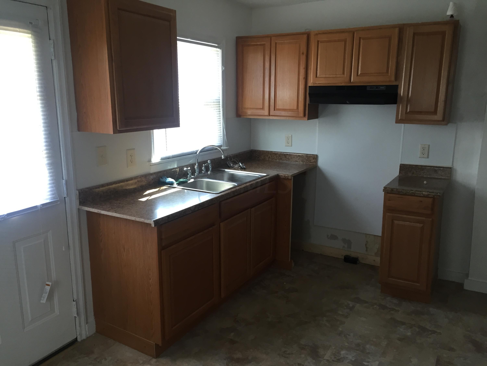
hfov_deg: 61.7
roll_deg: -1.7
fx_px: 408
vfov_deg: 48.2
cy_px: 183
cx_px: 244
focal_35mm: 29
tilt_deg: -12.9
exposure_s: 1/30
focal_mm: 4.15
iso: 64
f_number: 2.2
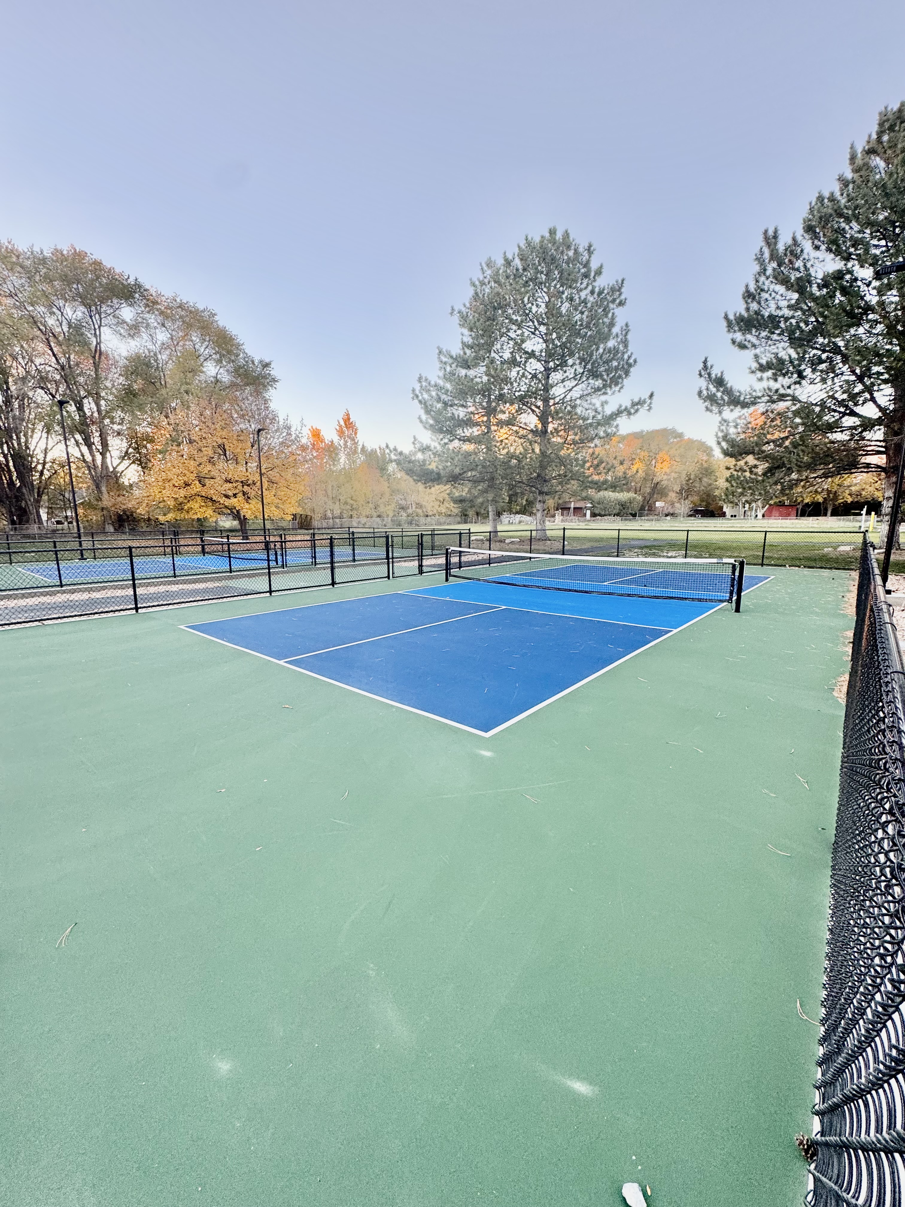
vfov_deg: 102.1
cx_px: 452
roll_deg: -0.5
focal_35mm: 14
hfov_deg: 85.7
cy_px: 604
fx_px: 488
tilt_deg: -11.3
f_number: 2.2
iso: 80
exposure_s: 1/99
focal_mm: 2.22
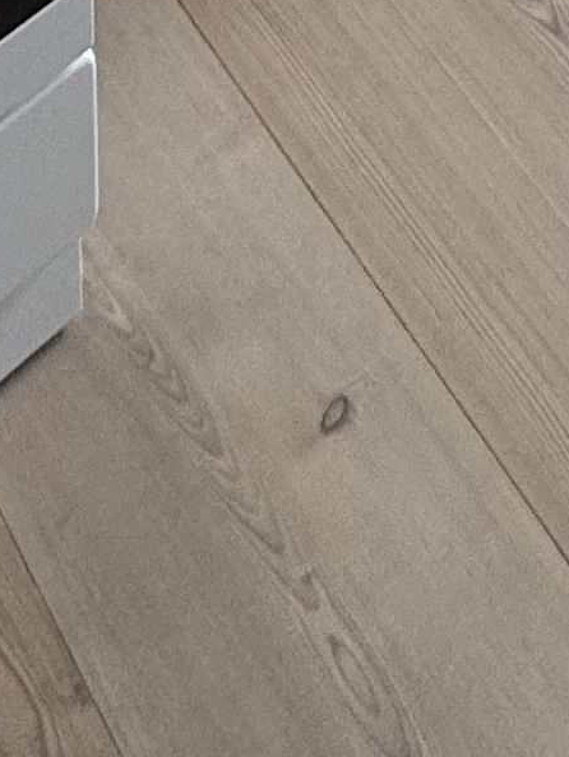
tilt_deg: -12.0
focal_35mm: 95
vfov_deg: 10.2
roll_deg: -1.1
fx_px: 2081
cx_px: 384
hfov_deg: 15.5
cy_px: -1751
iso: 40
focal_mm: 2.22
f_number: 2.2
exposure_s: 1/99
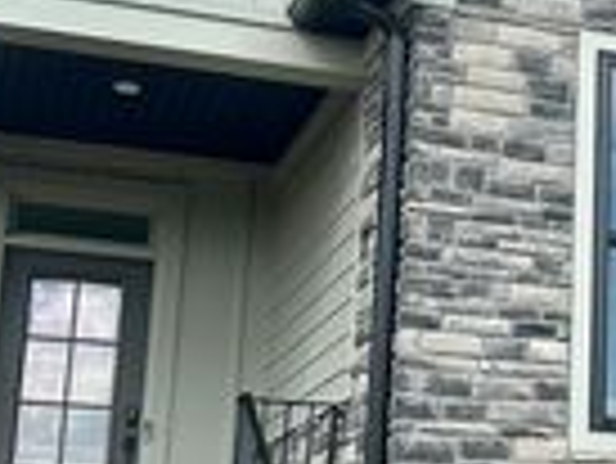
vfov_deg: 15.6
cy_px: 246
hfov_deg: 20.0
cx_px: 625
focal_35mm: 95
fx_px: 1692
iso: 50
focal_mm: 5.7
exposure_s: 1/2299
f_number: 1.5
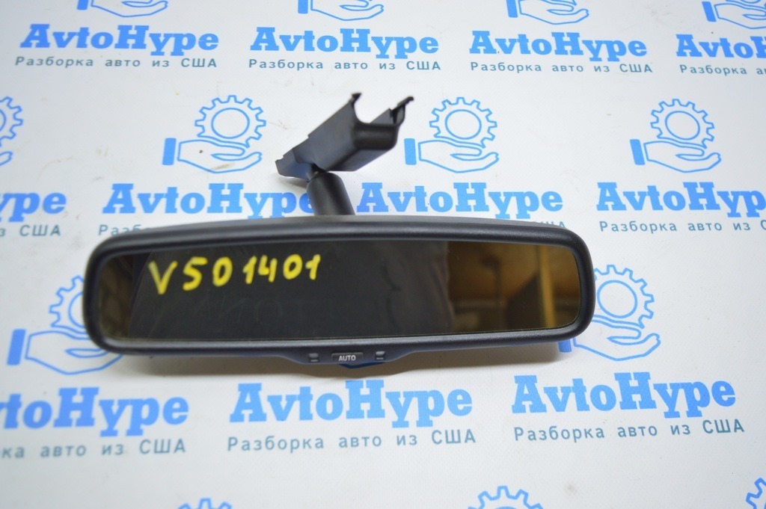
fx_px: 702
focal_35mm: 33
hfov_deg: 57.3
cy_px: 254
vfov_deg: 39.9
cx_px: 383
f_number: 3.8
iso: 400
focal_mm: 22
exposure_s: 1/50
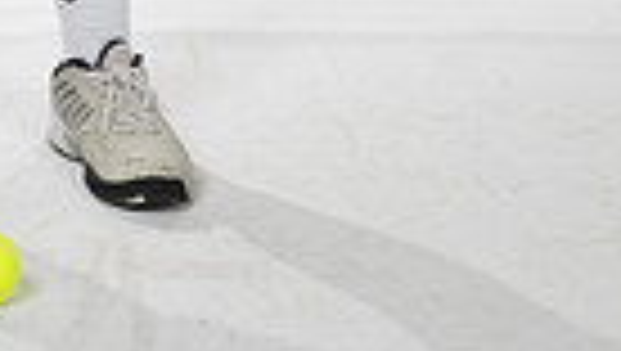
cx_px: -32
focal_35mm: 188
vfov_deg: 6.1
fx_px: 3099
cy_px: -648
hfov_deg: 11.3
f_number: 7.1
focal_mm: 55
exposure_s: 1/320
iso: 800
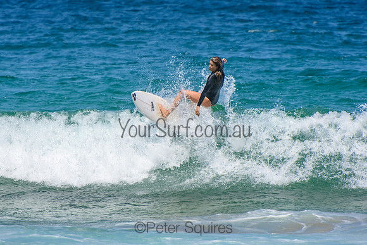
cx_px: 184
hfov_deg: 3.4
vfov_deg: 2.3
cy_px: 122
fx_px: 6118
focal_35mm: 600
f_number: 5.6
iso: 280
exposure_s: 1/2000
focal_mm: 400
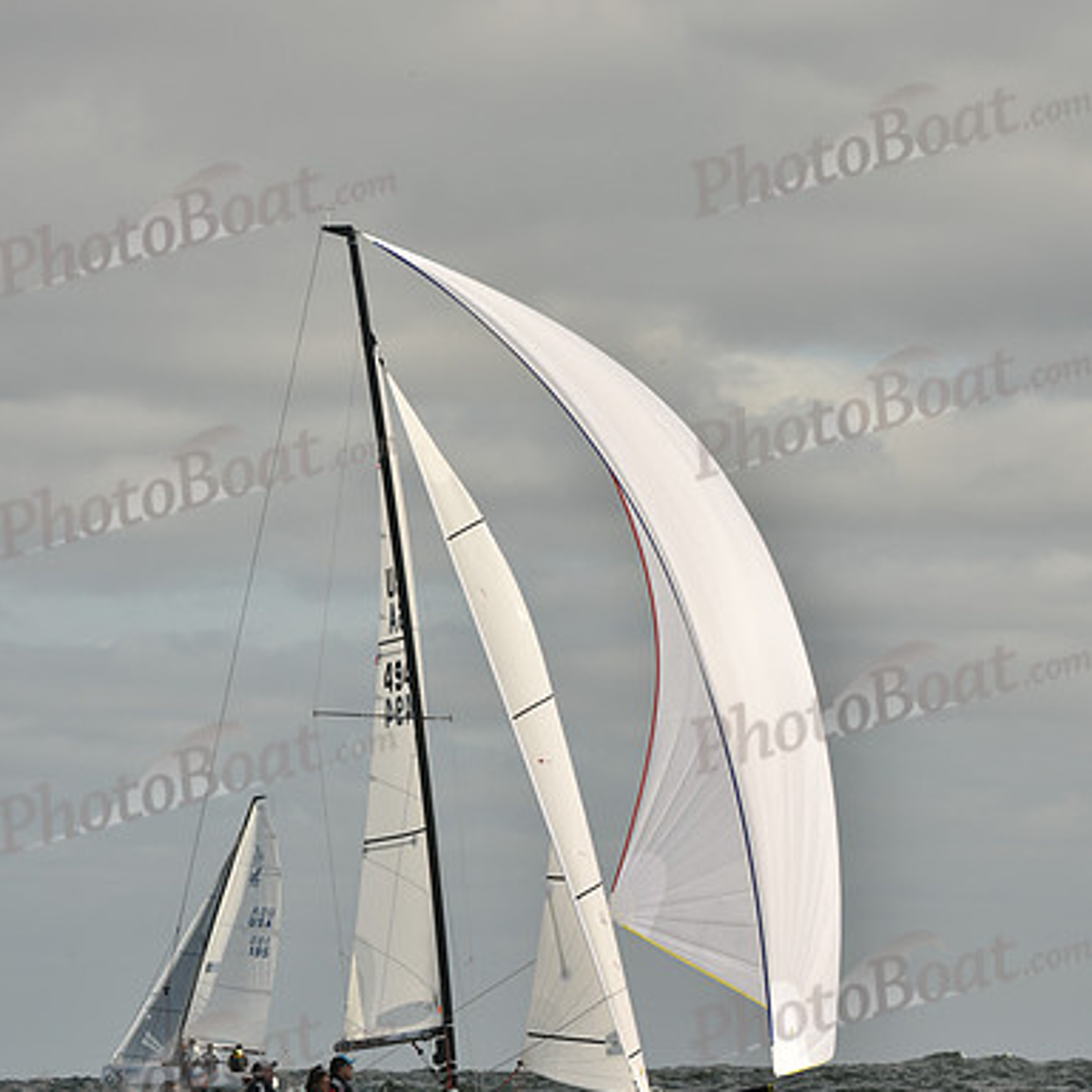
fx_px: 9172
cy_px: 594
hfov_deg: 6.8
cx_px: 545
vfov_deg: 6.8
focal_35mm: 257
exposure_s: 1/1000
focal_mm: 200
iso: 320
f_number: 9
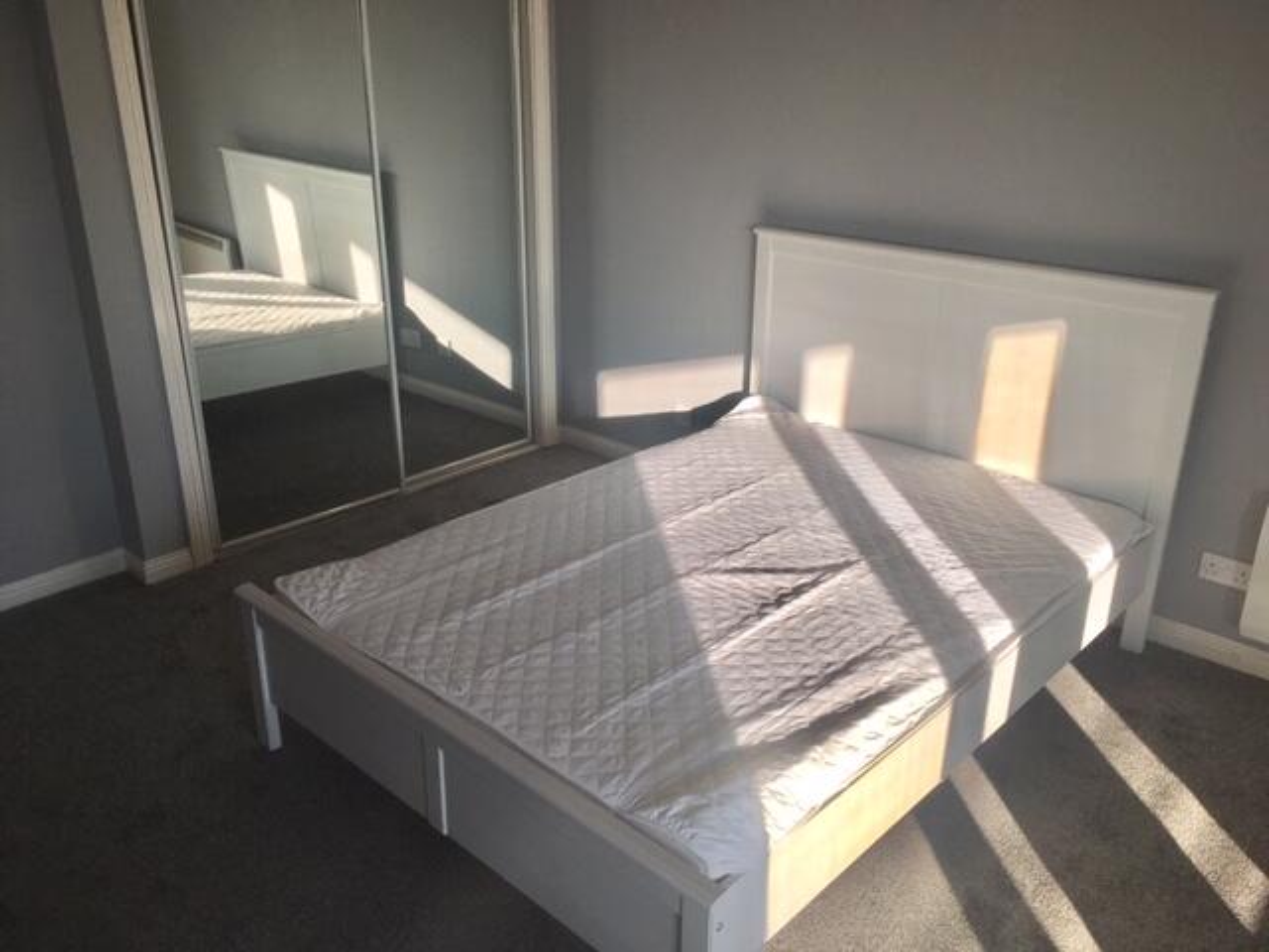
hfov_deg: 61.7
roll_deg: -0.4
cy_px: 476
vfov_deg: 48.2
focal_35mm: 29
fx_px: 1063
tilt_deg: -21.2
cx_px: 634
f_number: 2.2
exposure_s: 1/382
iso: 25
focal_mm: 4.15
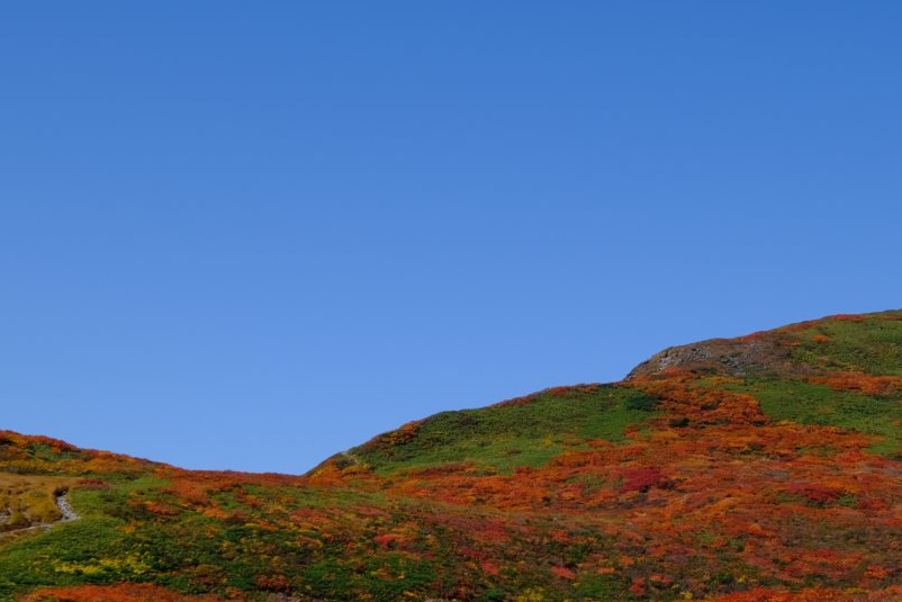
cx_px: 480
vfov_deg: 19.3
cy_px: 452
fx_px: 1754
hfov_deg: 28.8
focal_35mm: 70
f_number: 8
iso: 160
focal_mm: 24
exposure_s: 1/450
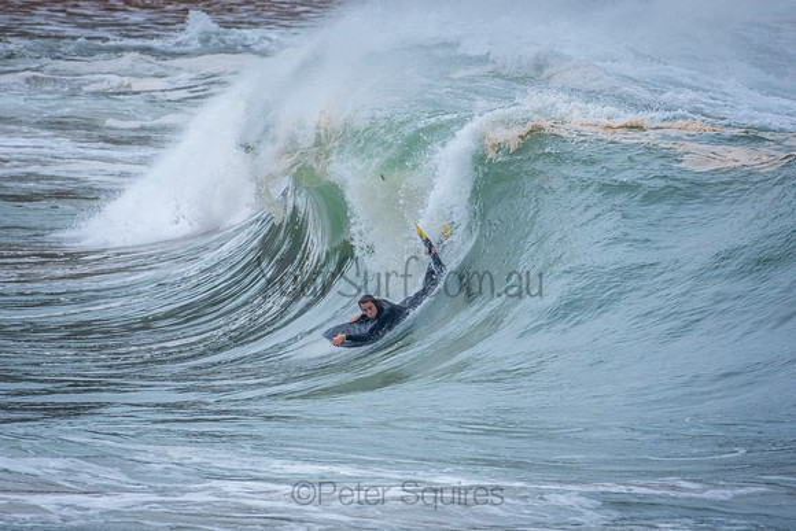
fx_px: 16586
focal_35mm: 750
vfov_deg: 1.8
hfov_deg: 2.7
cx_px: 398
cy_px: 266
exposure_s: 1/1000
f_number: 5.6
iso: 560
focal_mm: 500
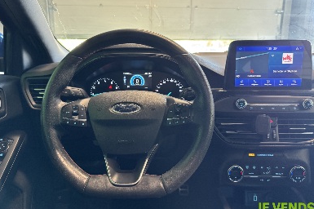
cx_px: 149
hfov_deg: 67.4
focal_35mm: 27
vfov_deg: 47.9
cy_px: 106
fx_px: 235
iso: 640
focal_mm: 6.76
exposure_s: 1/60
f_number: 1.78
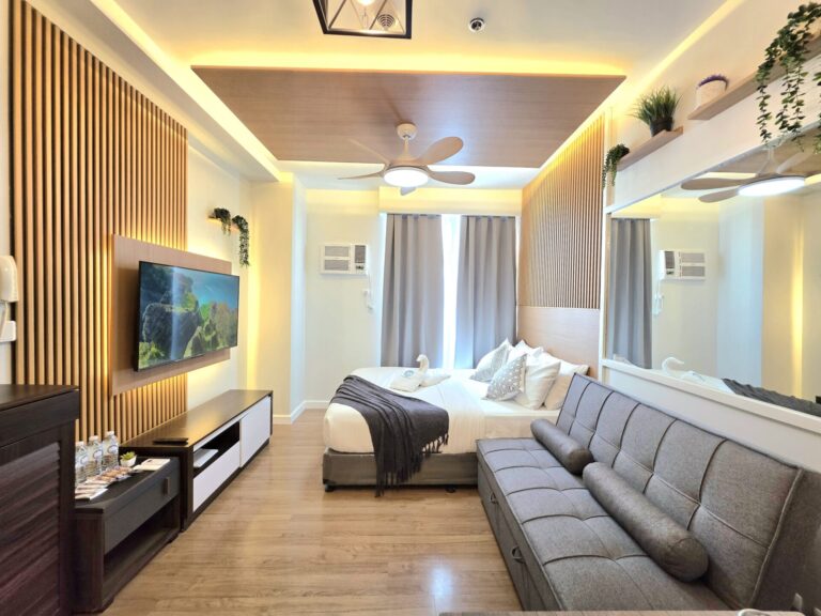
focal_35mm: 13
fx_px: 308
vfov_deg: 89.9
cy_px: 308
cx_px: 410
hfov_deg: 106.2
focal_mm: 2.2
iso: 125
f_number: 1.9
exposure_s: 1/120
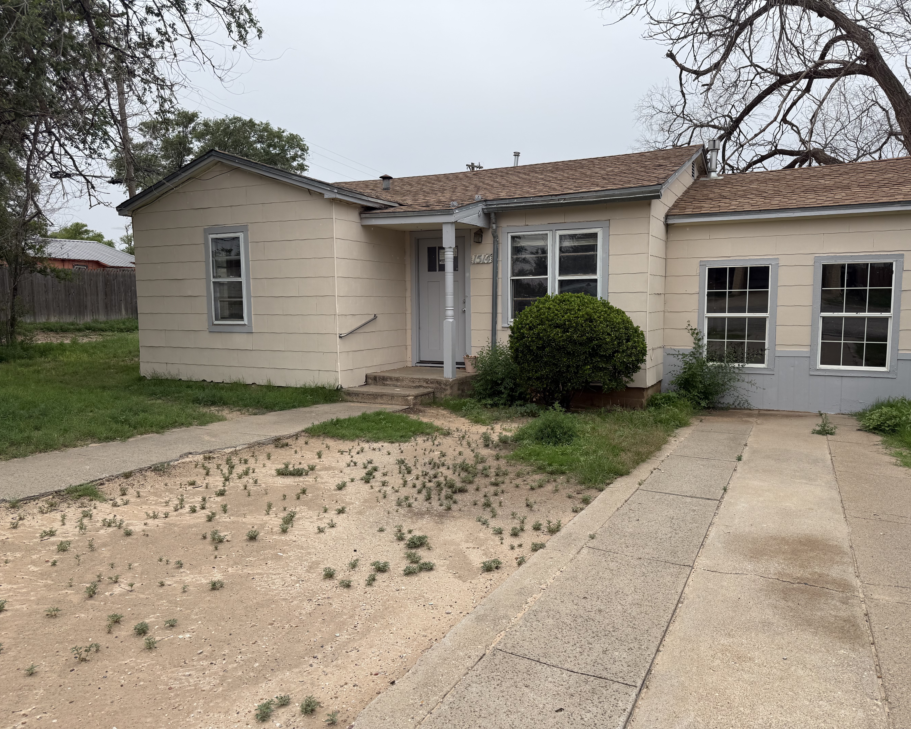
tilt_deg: -5.1
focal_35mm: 25
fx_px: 674
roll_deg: +0.5
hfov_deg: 68.0
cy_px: 364
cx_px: 483
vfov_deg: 56.8
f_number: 1.78
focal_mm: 6.76
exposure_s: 1/2445
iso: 80
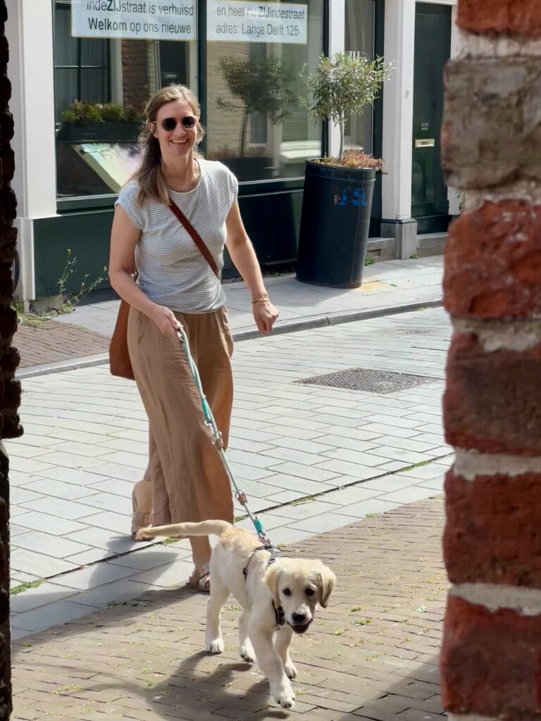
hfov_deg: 19.1
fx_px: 1605
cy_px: 360
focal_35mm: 77
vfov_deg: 25.3
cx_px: 270
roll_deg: -0.2
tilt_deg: -9.3
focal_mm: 9
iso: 32
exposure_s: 1/219
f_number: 2.8
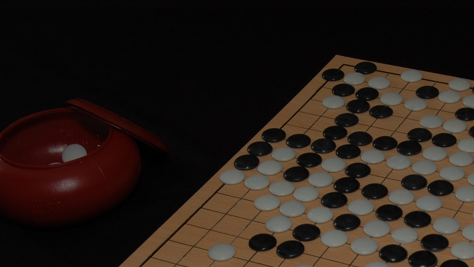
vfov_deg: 13.2
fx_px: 1131
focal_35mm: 90
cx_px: 404
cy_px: 278
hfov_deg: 23.2
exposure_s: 1/20
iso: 200
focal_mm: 30
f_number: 14
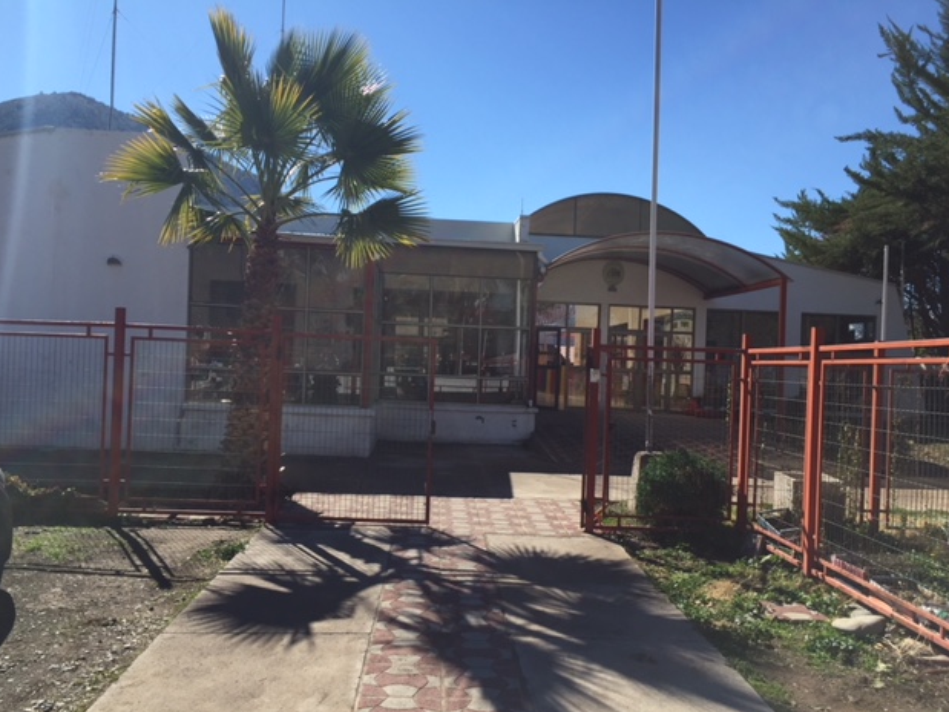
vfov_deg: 46.8
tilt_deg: +1.1
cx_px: 461
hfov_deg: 60.0
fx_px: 822
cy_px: 365
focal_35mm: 30
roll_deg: -2.5
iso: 32
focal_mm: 4.15
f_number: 2.2
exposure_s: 1/2198
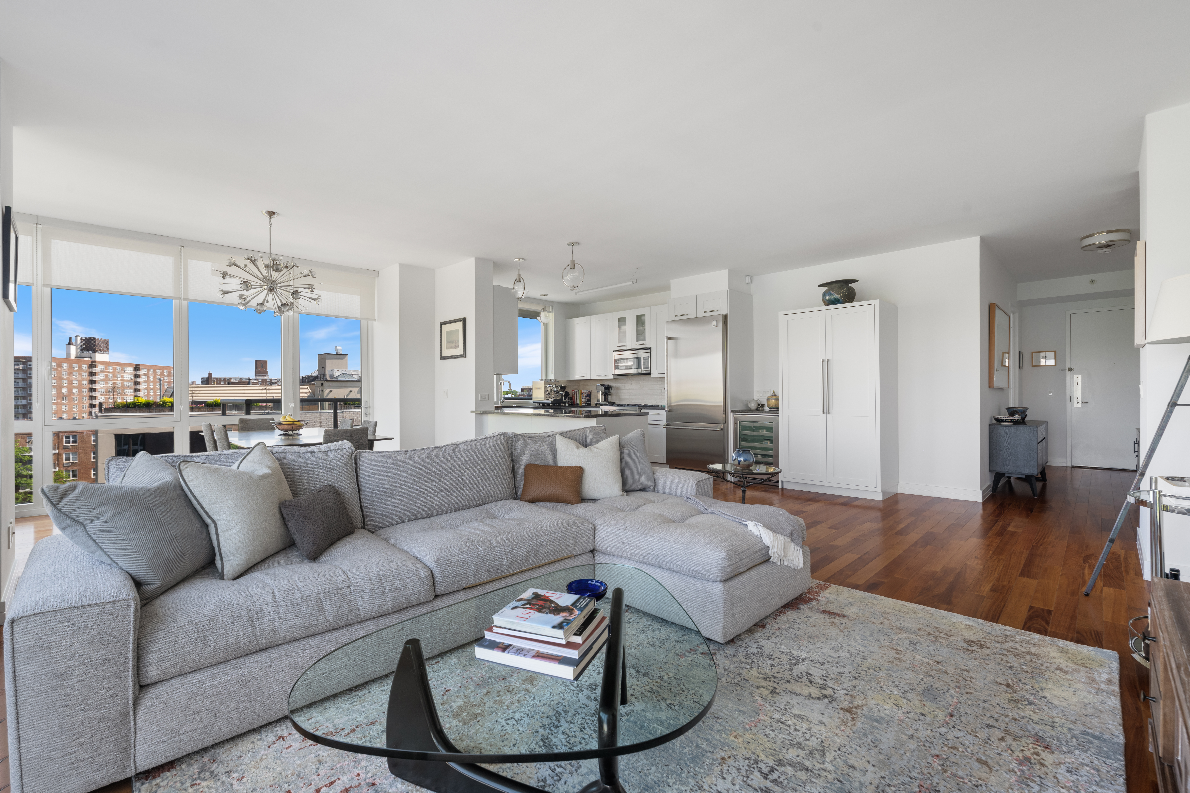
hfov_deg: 98.5
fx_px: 512
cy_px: 396
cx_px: 595
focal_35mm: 16
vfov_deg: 75.5
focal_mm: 15.5
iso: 200
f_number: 9
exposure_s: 1/4
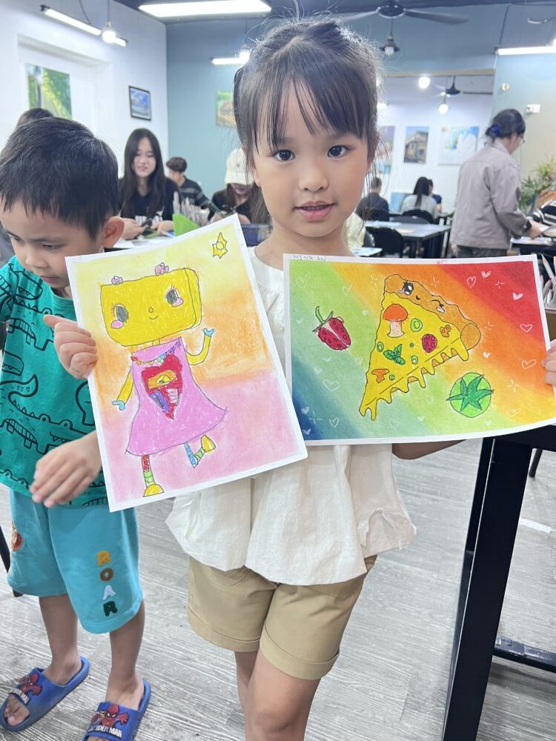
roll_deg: -3.2
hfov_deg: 53.1
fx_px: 557
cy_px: 370
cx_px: 278
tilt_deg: -18.1
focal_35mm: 26
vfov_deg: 67.3
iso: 100
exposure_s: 1/50
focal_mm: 5.7
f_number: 1.5
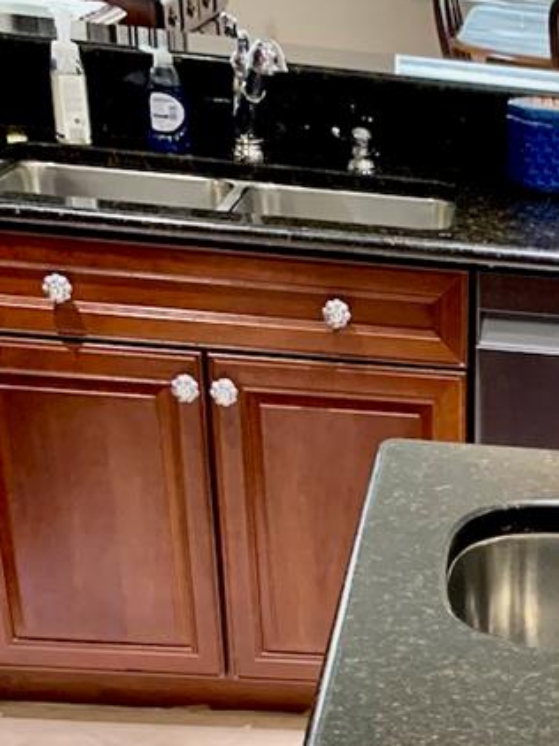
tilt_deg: -31.9
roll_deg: -6.1
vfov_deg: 24.0
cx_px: 753
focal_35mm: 74
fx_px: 1595
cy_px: 887
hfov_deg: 18.3
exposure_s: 1/60
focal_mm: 4.25
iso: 200
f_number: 1.8
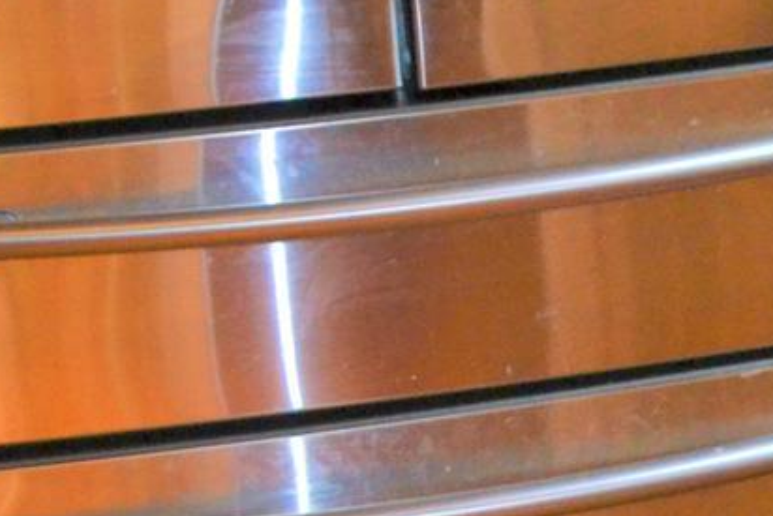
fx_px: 3845
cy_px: -389
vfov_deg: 7.5
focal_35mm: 179
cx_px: 1537
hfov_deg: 10.6
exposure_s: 1/60
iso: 1400
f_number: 4
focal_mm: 24
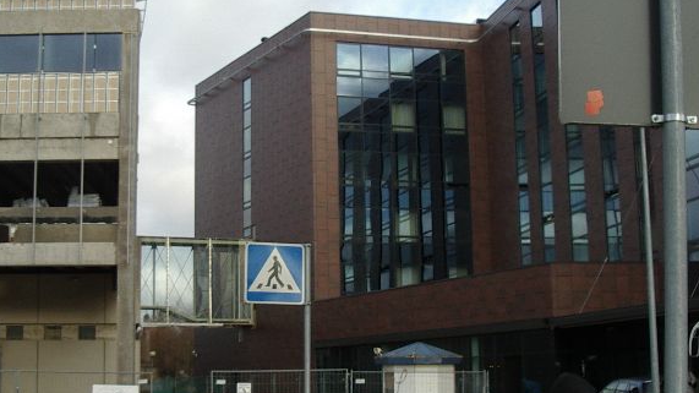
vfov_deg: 20.7
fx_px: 1075
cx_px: 290
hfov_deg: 35.9
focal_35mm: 58
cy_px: 167
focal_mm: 5.8
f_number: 4.8
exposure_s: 1/160
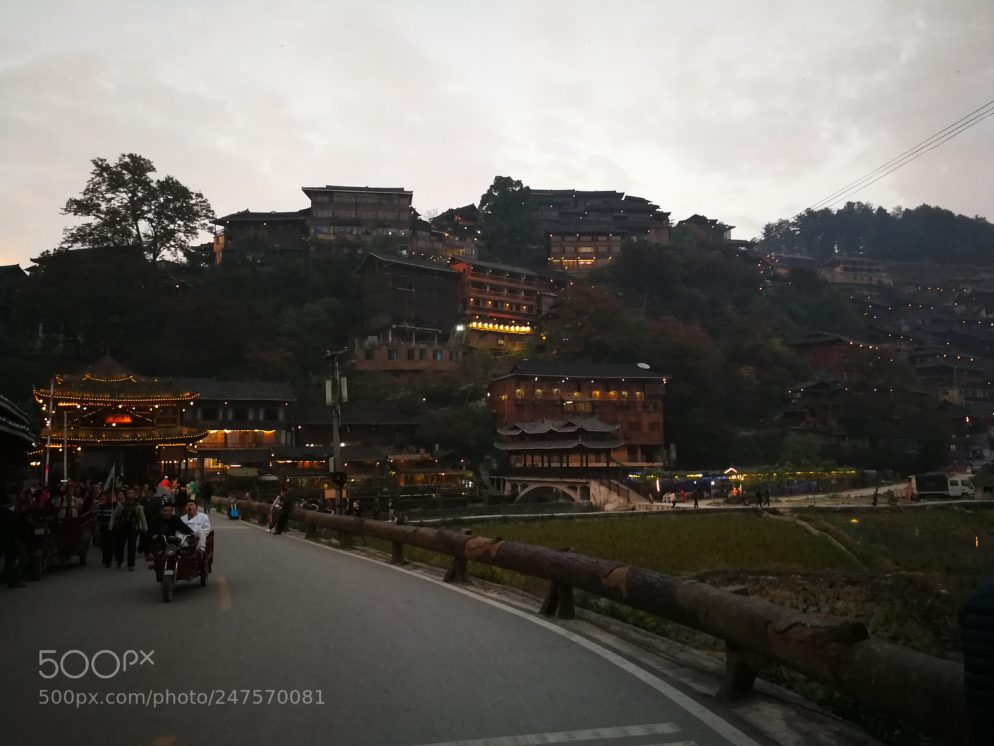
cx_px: 497
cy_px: 373
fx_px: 775
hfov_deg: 65.3
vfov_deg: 51.4
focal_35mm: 27
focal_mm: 3.95
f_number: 4
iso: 500
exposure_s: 1/100
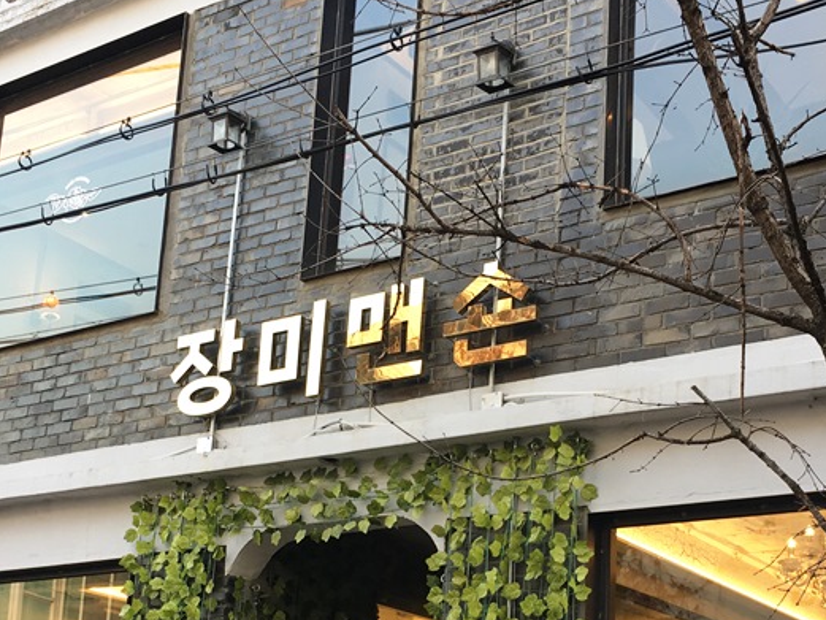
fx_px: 1360
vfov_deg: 25.2
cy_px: 512
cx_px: 428
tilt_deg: +15.6
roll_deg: -3.6
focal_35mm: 57
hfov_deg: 33.8
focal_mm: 4.15
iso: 25
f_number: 2.2
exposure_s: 1/60
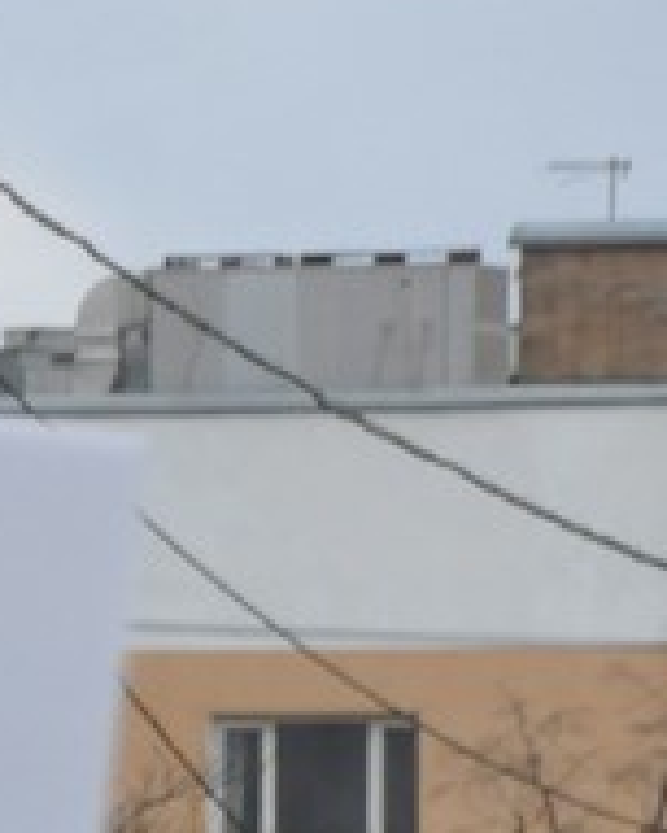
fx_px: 38879
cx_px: -1626
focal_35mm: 1577
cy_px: 711
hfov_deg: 1.0
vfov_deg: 1.2
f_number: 8
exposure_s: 1/1000
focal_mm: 185
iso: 1000
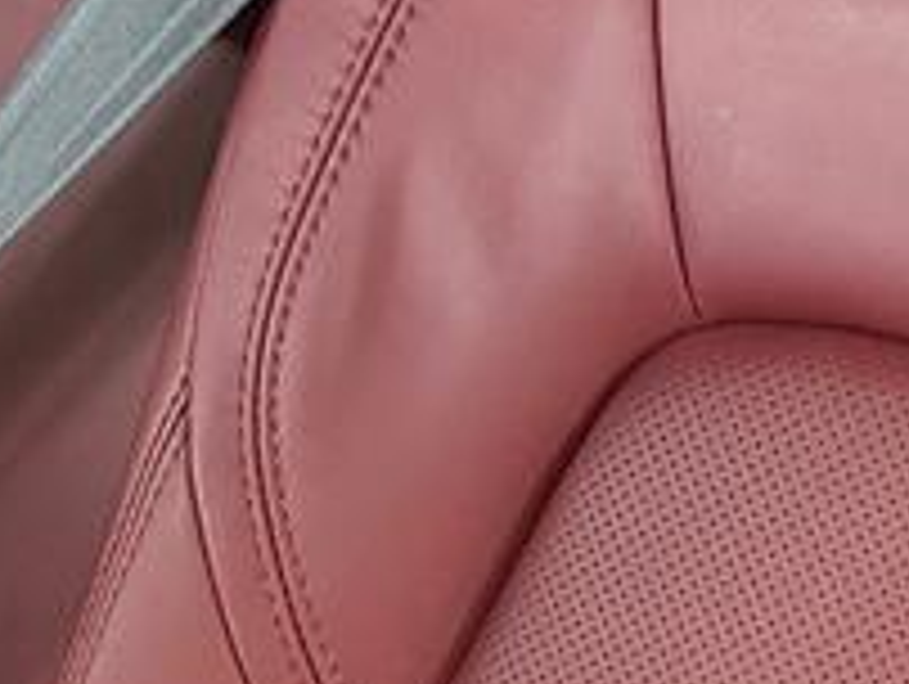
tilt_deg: -31.6
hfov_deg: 12.9
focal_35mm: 152
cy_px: 1112
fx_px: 3996
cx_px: 162
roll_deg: -0.5
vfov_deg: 9.4
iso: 800
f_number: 1.78
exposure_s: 1/30
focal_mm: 6.76
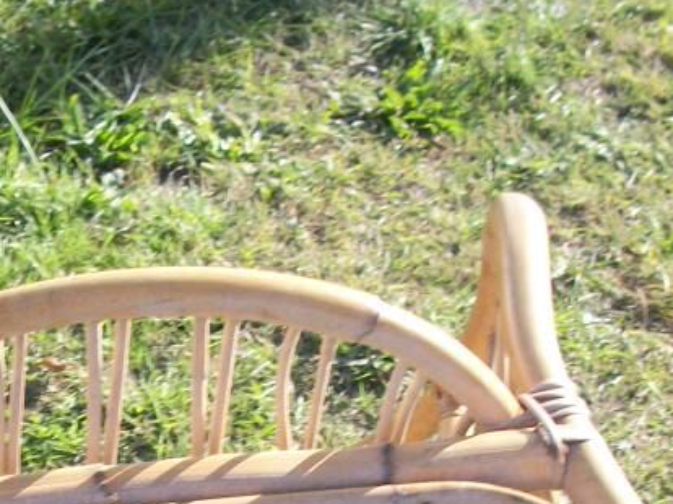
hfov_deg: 19.4
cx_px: 52
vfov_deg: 14.0
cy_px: 748
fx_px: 1924
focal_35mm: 99
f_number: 8.8
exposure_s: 1/50
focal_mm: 5.7
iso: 80
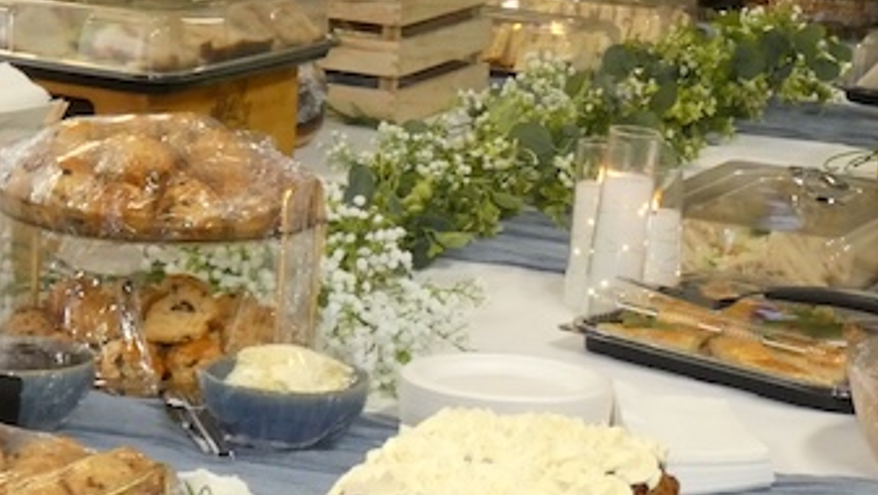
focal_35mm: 124
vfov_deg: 9.8
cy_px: 242
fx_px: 2888
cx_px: 625
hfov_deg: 17.2
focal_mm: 8.6
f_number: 3.8
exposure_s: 1/60
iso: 800
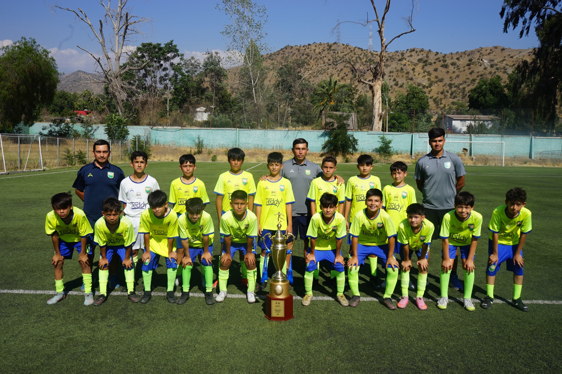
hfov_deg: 58.8
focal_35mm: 32
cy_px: 187
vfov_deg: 41.0
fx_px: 499
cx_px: 281
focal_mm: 32
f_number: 14
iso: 100
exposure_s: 1/160
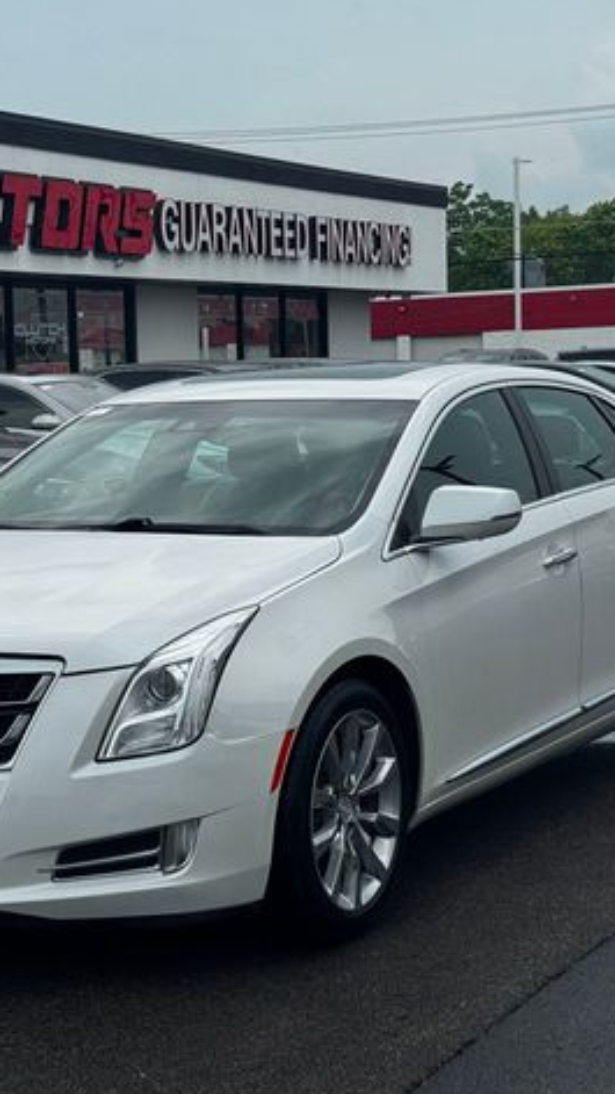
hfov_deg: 16.8
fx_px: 2058
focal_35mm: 71
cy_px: 546
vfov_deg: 29.7
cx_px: 104
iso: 64
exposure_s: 1/5376
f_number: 1.78
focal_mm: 6.76
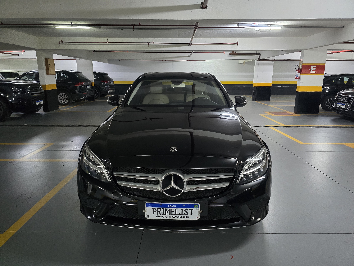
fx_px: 235
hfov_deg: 73.9
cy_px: 133
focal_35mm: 23
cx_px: 177
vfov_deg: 58.9
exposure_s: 1/30
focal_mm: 6.3
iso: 1600
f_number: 1.7
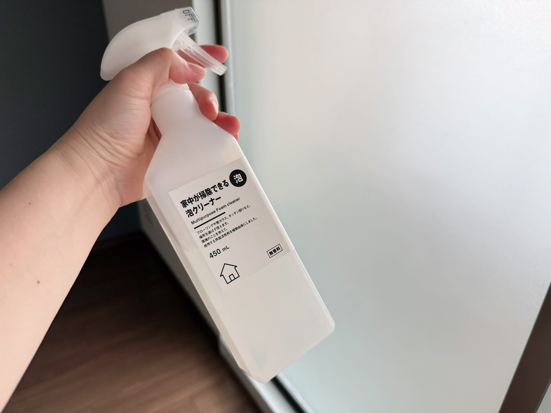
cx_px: 276
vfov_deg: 56.8
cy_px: 206
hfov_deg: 71.6
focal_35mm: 24
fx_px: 382
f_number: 1.78
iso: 200
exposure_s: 1/117
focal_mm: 6.76
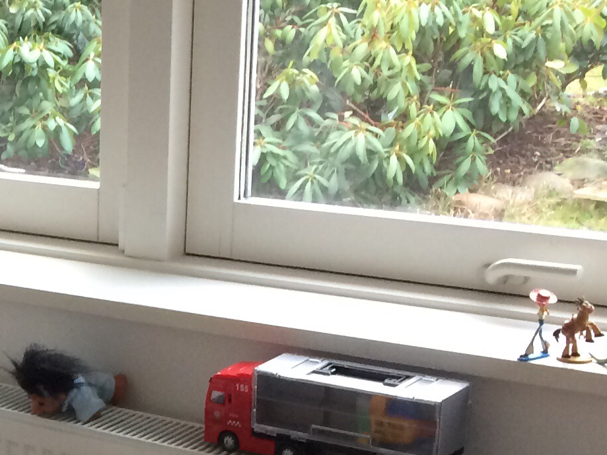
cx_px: -274
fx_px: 1806
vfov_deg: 13.6
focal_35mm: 103
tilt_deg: -27.3
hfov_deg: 17.4
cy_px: 664
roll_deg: +4.2
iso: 125
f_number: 2.2
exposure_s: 1/33
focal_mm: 4.15
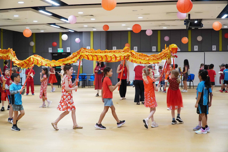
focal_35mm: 46
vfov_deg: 28.9
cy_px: 76
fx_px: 294
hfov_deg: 42.3
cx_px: 114
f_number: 4
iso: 3200
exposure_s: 1/250
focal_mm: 31
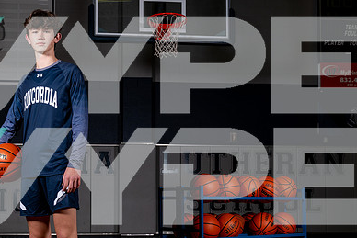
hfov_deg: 34.3
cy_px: 171
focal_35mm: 58
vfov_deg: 23.2
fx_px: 575
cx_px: 134
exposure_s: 1/125
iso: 160
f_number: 8
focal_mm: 37
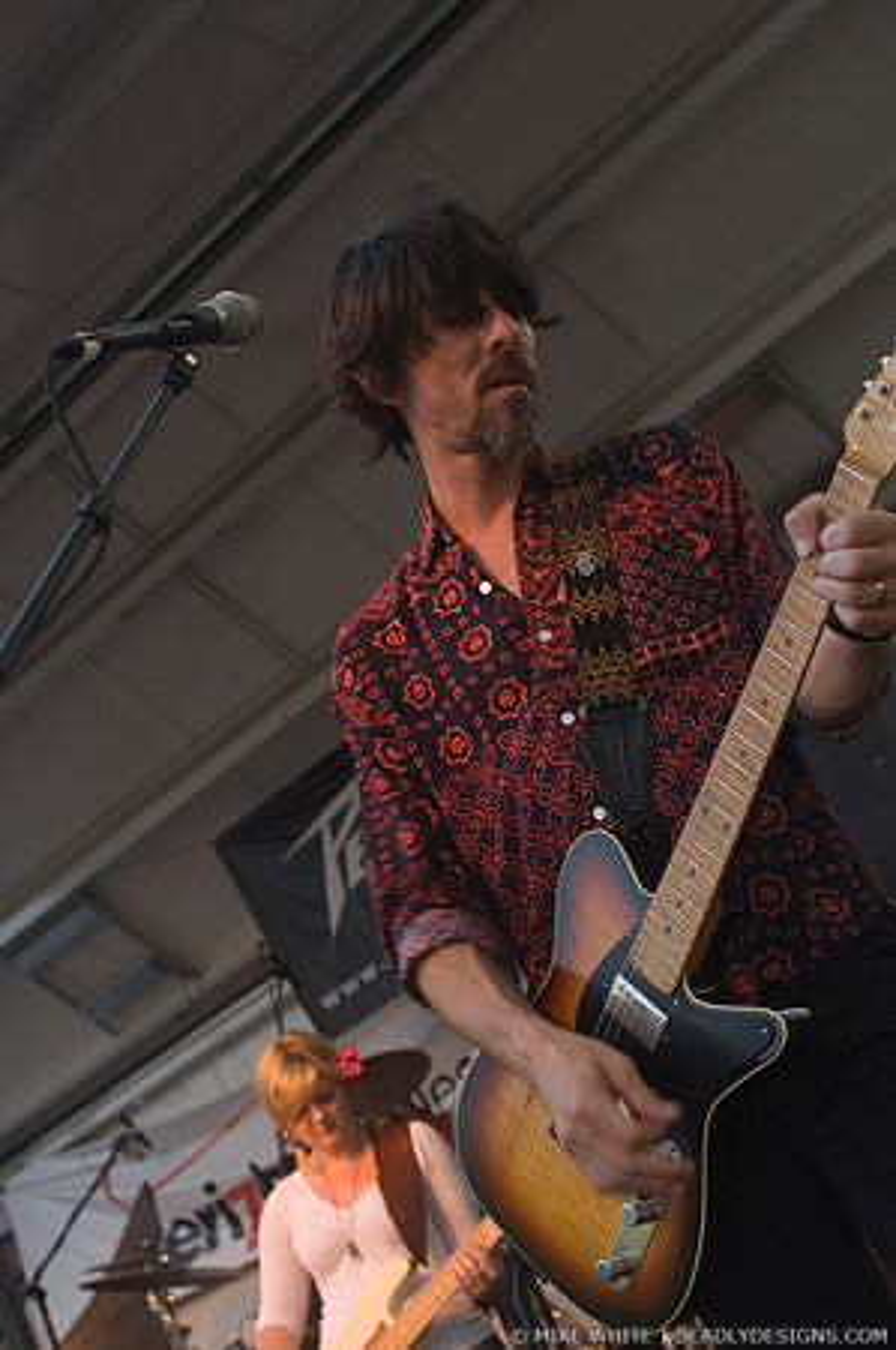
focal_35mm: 60
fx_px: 2245
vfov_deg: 33.4
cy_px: 675
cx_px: 448
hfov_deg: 22.6
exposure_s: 1/125
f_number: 4
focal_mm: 40
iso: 200
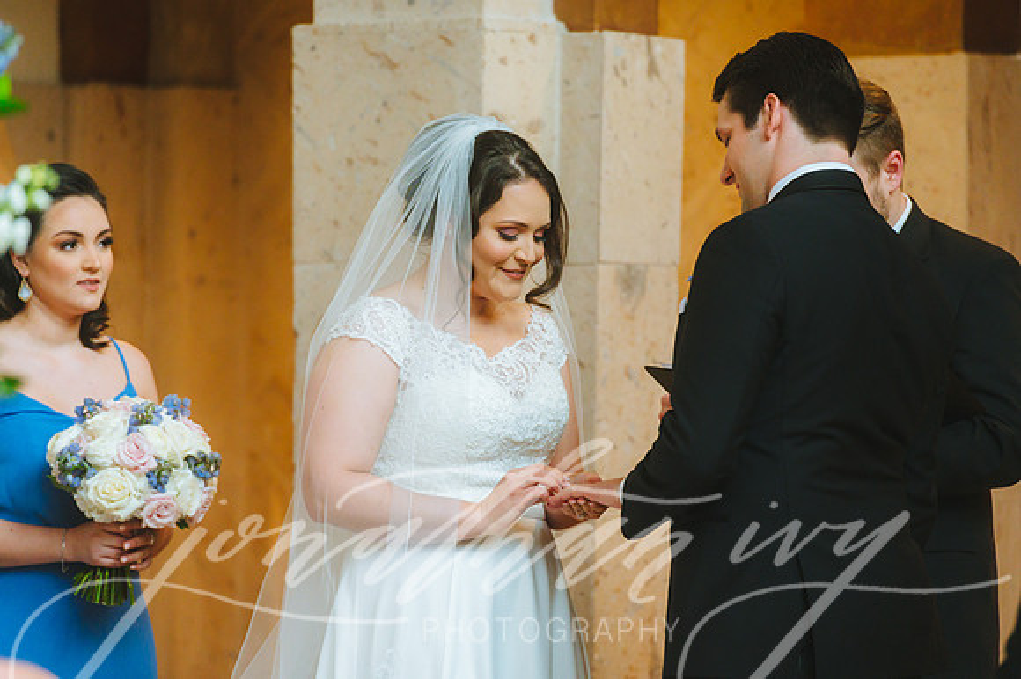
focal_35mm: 200
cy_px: 340
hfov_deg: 10.3
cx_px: 510
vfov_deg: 6.9
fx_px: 5669
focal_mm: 200
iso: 4000
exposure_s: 1/160
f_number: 2.8
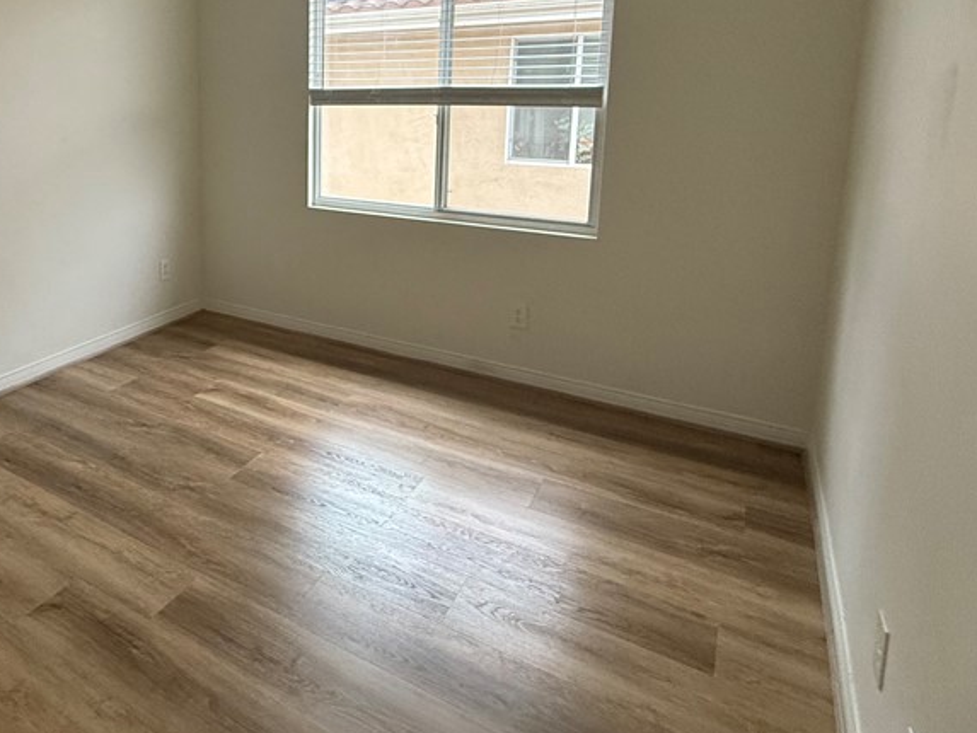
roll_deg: +0.7
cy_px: 199
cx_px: 247
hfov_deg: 65.3
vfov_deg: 52.9
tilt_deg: -9.6
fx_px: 706
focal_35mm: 25
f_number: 2.2
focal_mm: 2.22
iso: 320
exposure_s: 1/99
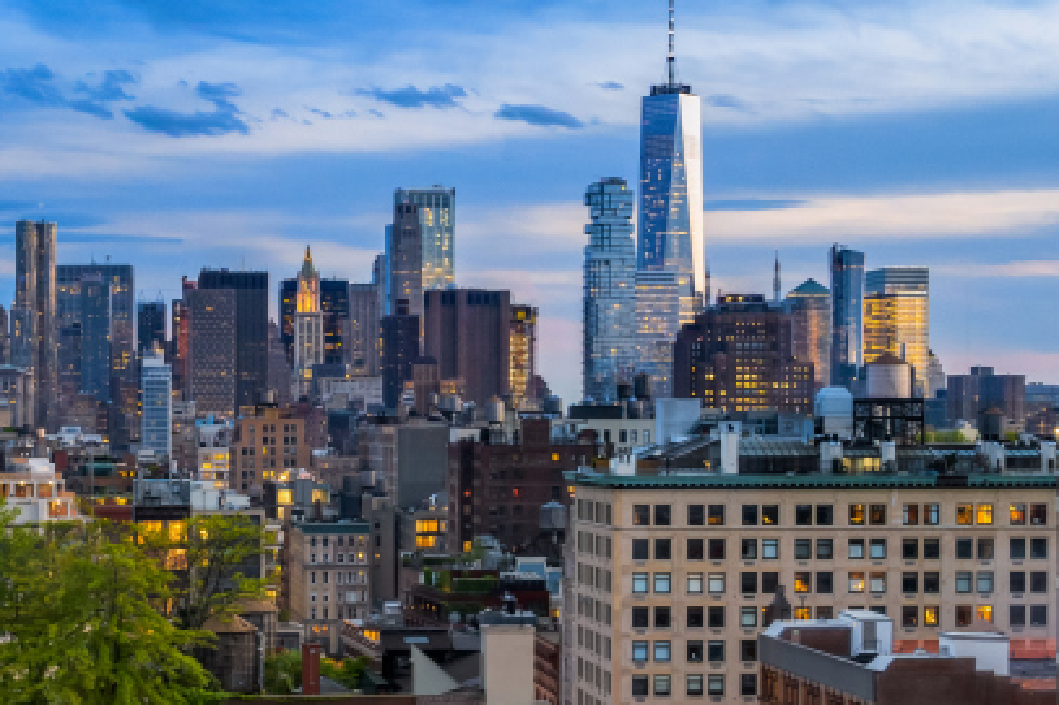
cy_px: 339
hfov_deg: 26.1
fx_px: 2264
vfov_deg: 17.7
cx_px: 286
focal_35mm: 77
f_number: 14
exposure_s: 1.3
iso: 800
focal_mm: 32
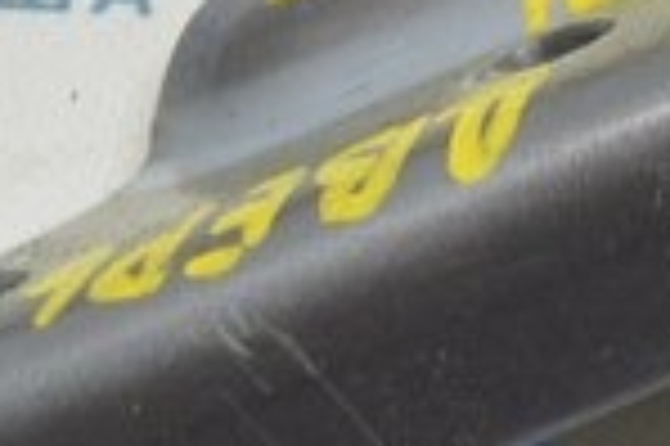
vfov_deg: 5.3
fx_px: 4805
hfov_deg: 7.8
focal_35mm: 258
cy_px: -7
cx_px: 1129
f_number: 5.6
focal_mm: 25
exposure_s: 1/20
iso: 400
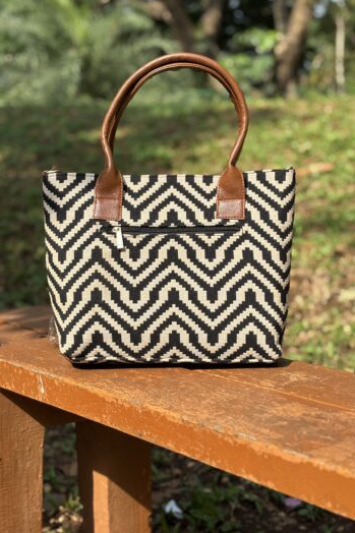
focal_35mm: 55
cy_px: 264
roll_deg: +0.1
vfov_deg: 36.3
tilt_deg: -6.2
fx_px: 814
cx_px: 169
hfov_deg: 24.6
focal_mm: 5.96
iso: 32
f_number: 1.6
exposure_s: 1/1248
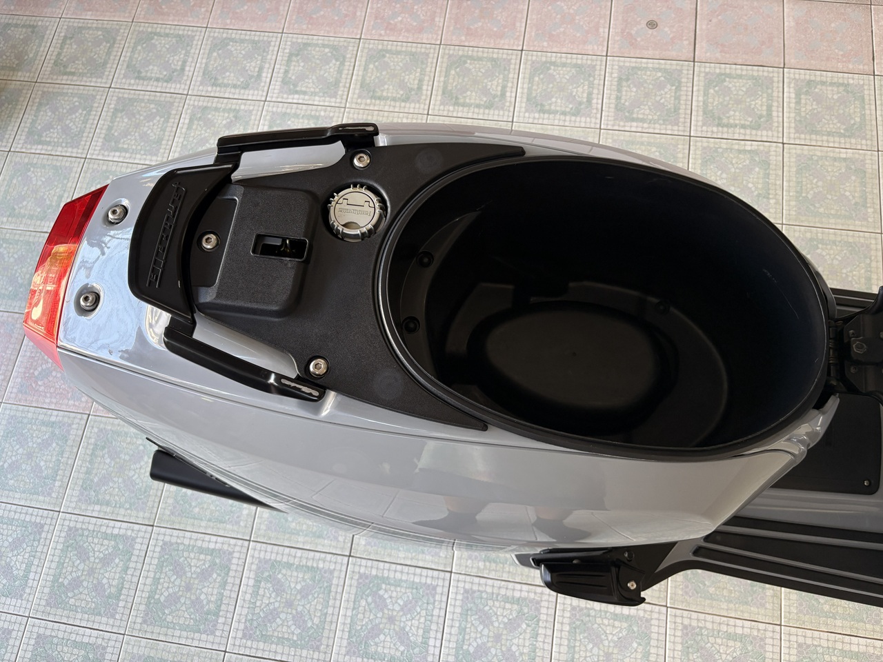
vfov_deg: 53.1
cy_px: 331
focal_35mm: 26
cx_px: 442
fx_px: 663
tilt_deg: -71.4
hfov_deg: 67.3
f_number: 1.6
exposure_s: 1/91
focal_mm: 5.96
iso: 125
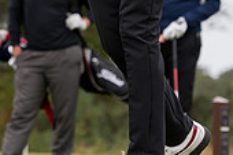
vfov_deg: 3.5
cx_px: -23
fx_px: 2560
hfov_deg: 5.2
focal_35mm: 396
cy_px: -78
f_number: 4
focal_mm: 116
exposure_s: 1/1250
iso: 800
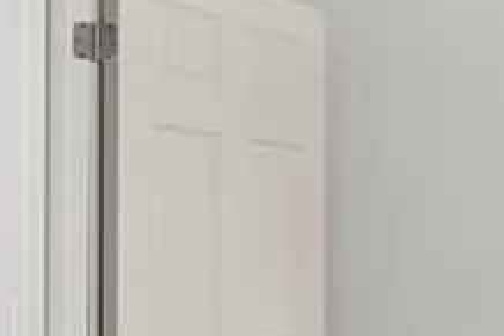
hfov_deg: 17.6
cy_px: 263
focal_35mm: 80
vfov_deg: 16.9
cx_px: 1017
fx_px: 1119
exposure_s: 1/13
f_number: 8
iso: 400
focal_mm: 17
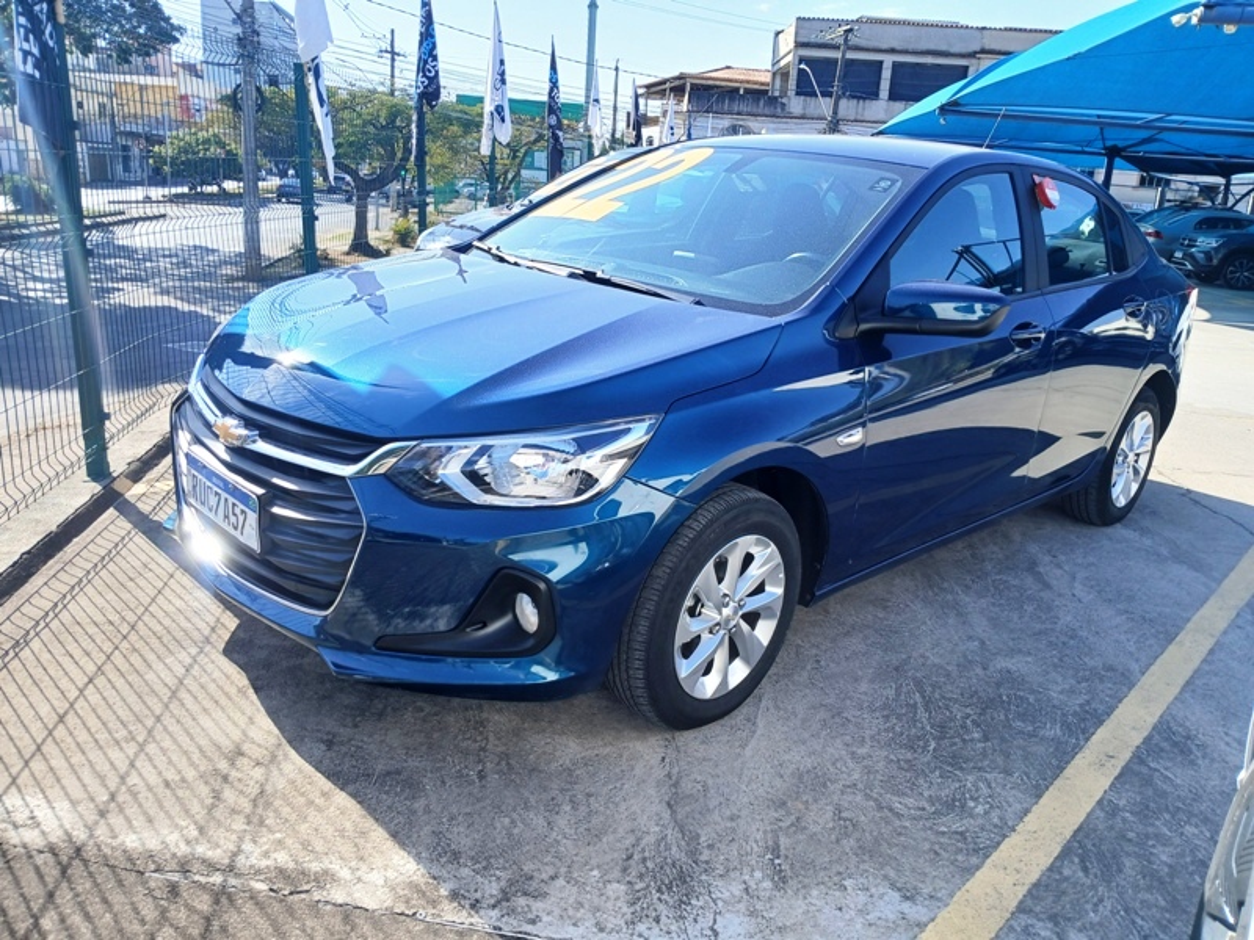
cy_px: 470
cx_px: 627
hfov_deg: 67.3
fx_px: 942
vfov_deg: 53.1
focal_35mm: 26
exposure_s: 1/140
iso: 20
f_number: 1.8
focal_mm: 3.98
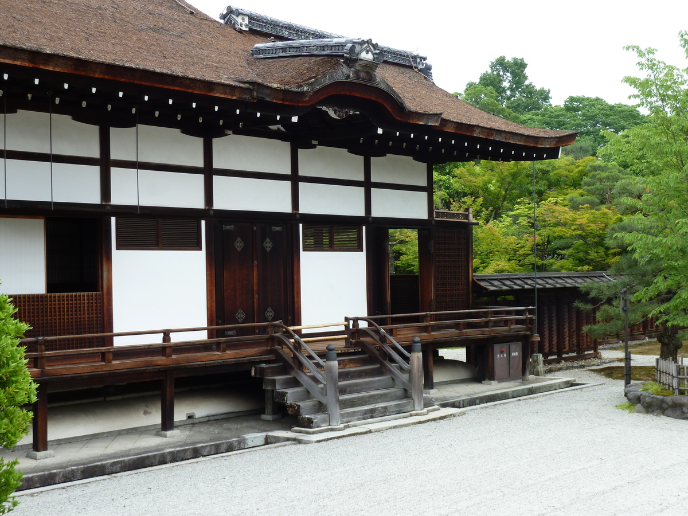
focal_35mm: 52
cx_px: 344
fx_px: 1034
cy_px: 258
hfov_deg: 36.8
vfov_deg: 28.0
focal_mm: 8.5
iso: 80
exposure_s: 1/80
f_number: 3.8
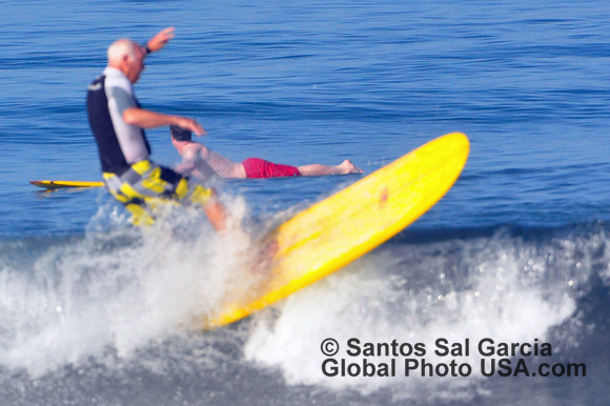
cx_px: 305
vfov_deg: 1.7
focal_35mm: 825
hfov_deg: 2.5
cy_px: 203
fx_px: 13971
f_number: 11
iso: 1250
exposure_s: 1/1600
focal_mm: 550
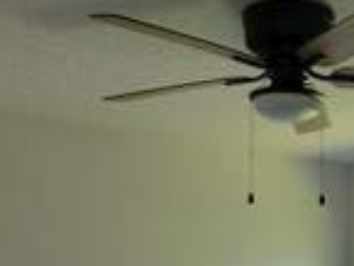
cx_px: 320
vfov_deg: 15.7
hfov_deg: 22.2
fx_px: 880
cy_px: 414
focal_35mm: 86
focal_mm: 5.4
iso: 64
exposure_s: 1/120
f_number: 1.8
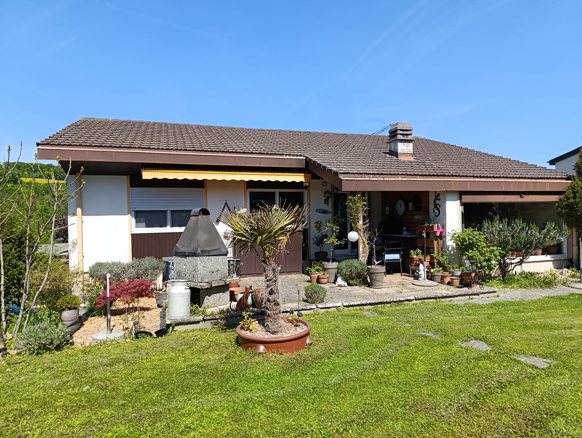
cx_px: 291
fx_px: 387
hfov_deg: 73.8
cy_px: 219
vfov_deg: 59.0
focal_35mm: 23
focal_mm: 6.11
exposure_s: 1/426
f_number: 1.7
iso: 50
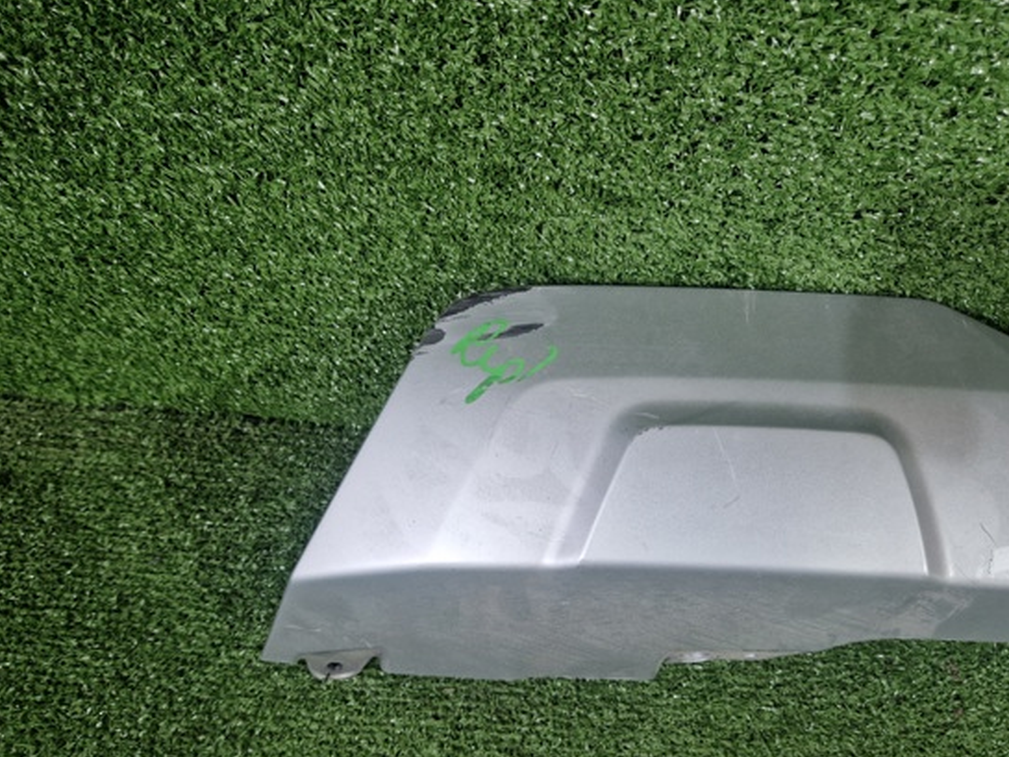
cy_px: 413
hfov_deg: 65.3
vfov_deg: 51.3
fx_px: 787
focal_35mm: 27
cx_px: 520
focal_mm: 5.4
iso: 50
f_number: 1.8
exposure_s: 1/100
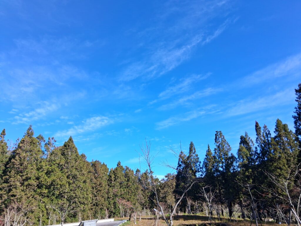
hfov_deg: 67.3
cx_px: 150
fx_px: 226
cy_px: 113
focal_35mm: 26
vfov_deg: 53.1
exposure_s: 1/383
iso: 25
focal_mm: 3.98
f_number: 1.8
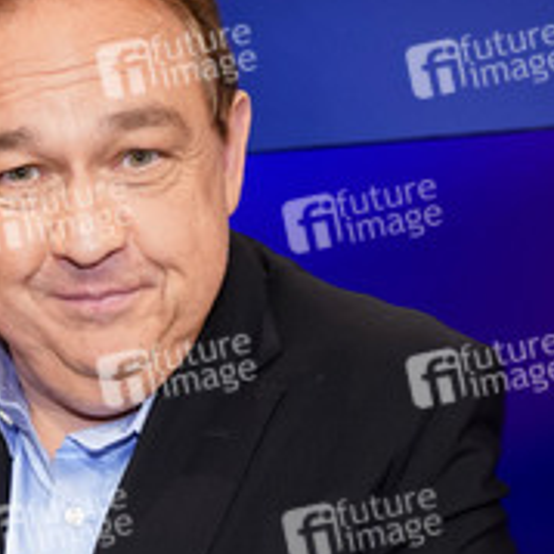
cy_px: 294
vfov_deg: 28.6
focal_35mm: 60
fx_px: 1086
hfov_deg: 27.9
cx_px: 94
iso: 2000
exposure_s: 1/125
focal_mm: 28
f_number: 5
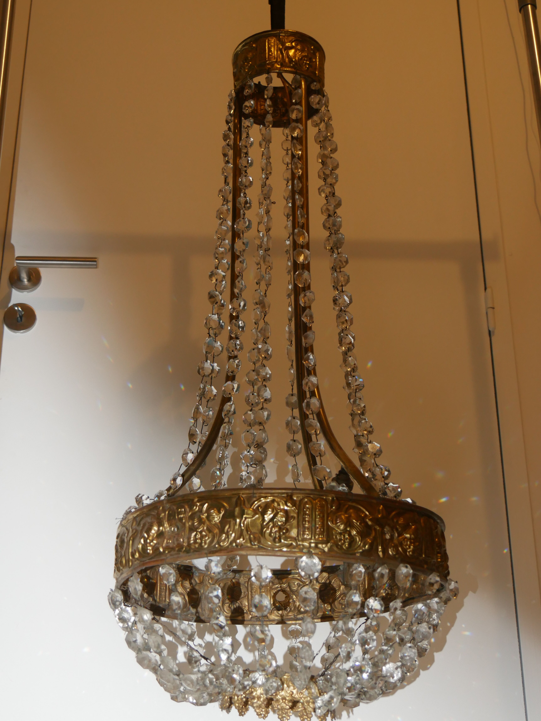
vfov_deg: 39.6
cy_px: 360
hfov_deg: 30.3
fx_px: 999
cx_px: 270
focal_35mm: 48
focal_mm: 24
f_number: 4.1
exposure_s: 1/60
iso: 800
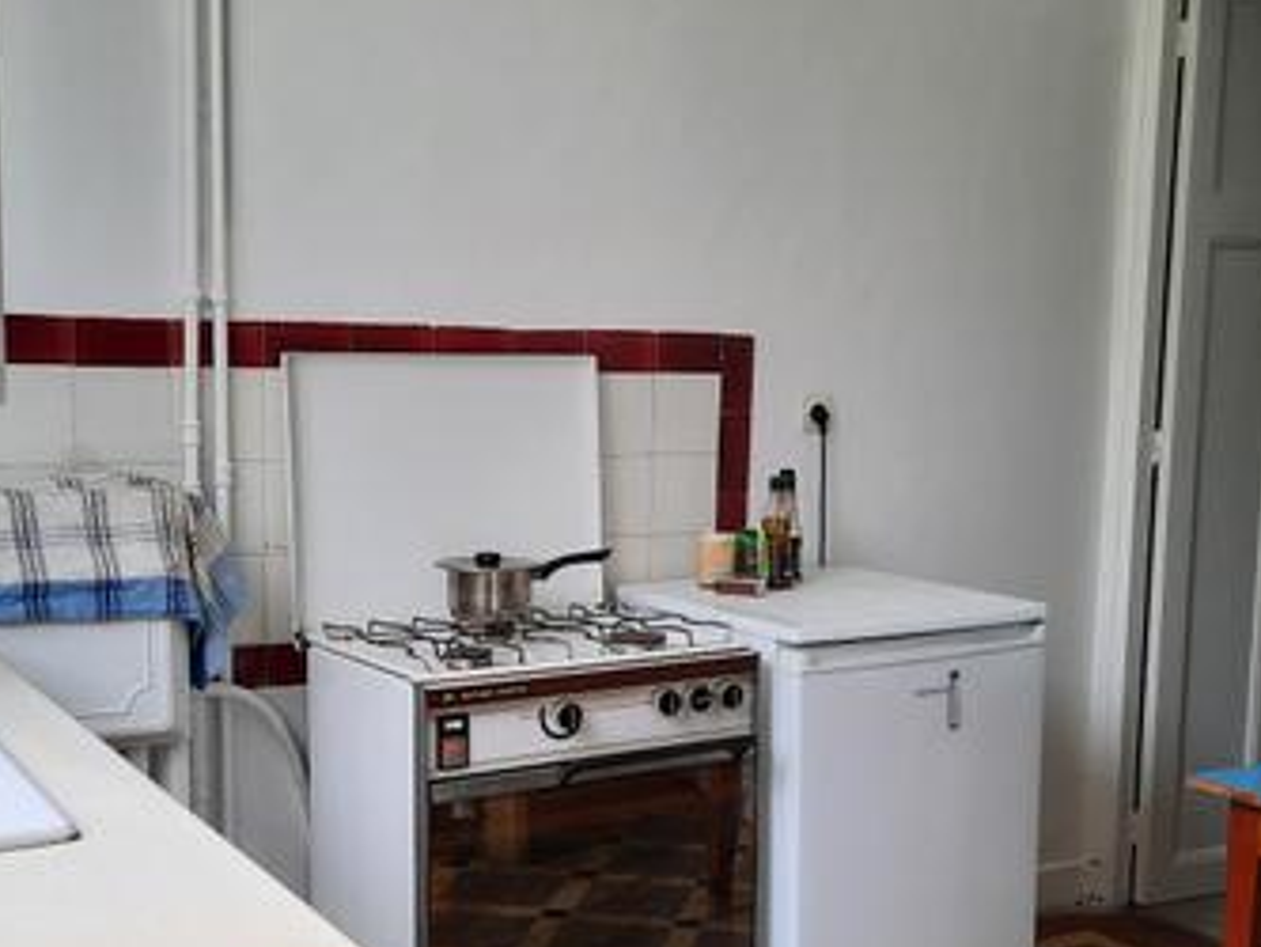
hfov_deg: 42.0
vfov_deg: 32.1
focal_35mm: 45
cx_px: 576
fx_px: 1640
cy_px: 576
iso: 40
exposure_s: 1/100
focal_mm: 4.6
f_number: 2
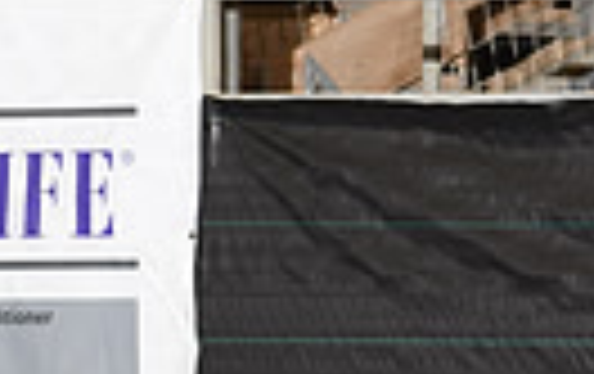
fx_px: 15940
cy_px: 534
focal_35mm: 983
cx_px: 1260
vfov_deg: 1.3
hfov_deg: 2.1
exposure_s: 1/250
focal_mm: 220
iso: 1000
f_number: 5.6
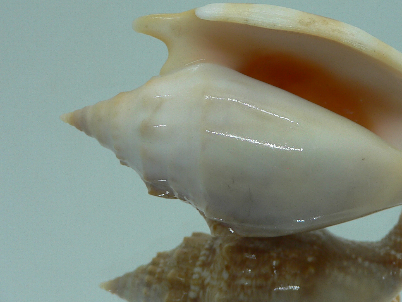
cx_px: 257
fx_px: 569
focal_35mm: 49
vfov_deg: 29.6
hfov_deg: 38.6
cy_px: 127
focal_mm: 4.6
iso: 80
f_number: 2.8
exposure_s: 1/60
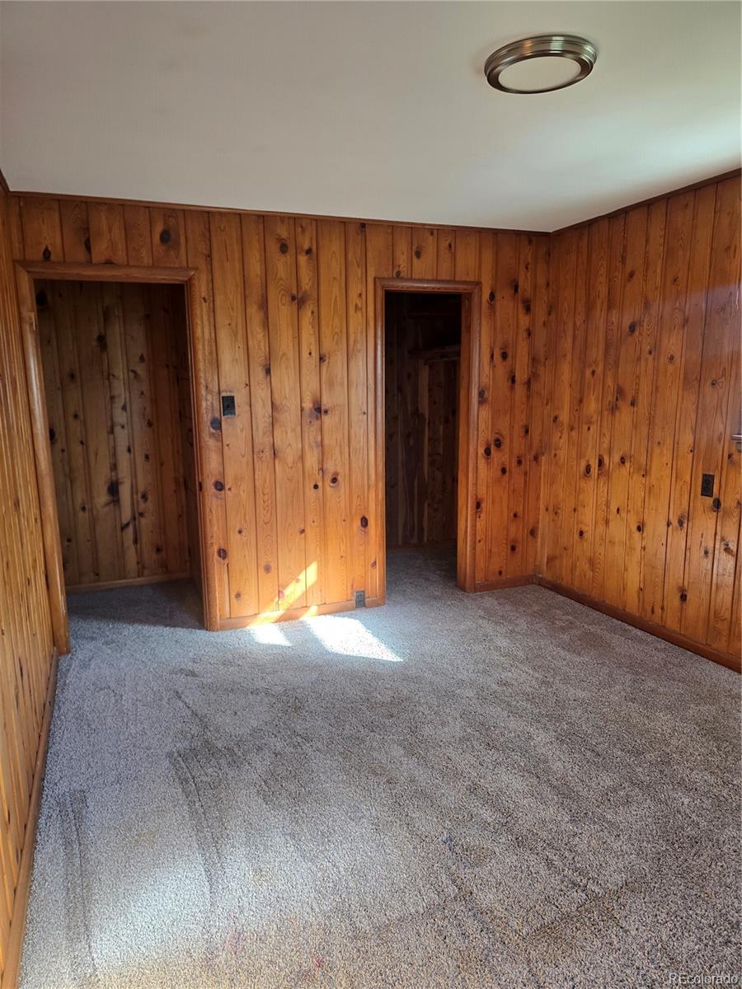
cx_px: 371
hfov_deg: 58.9
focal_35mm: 23
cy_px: 494
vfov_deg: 73.9
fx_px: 657
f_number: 1.7
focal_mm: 6.3
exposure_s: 1/180
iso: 100
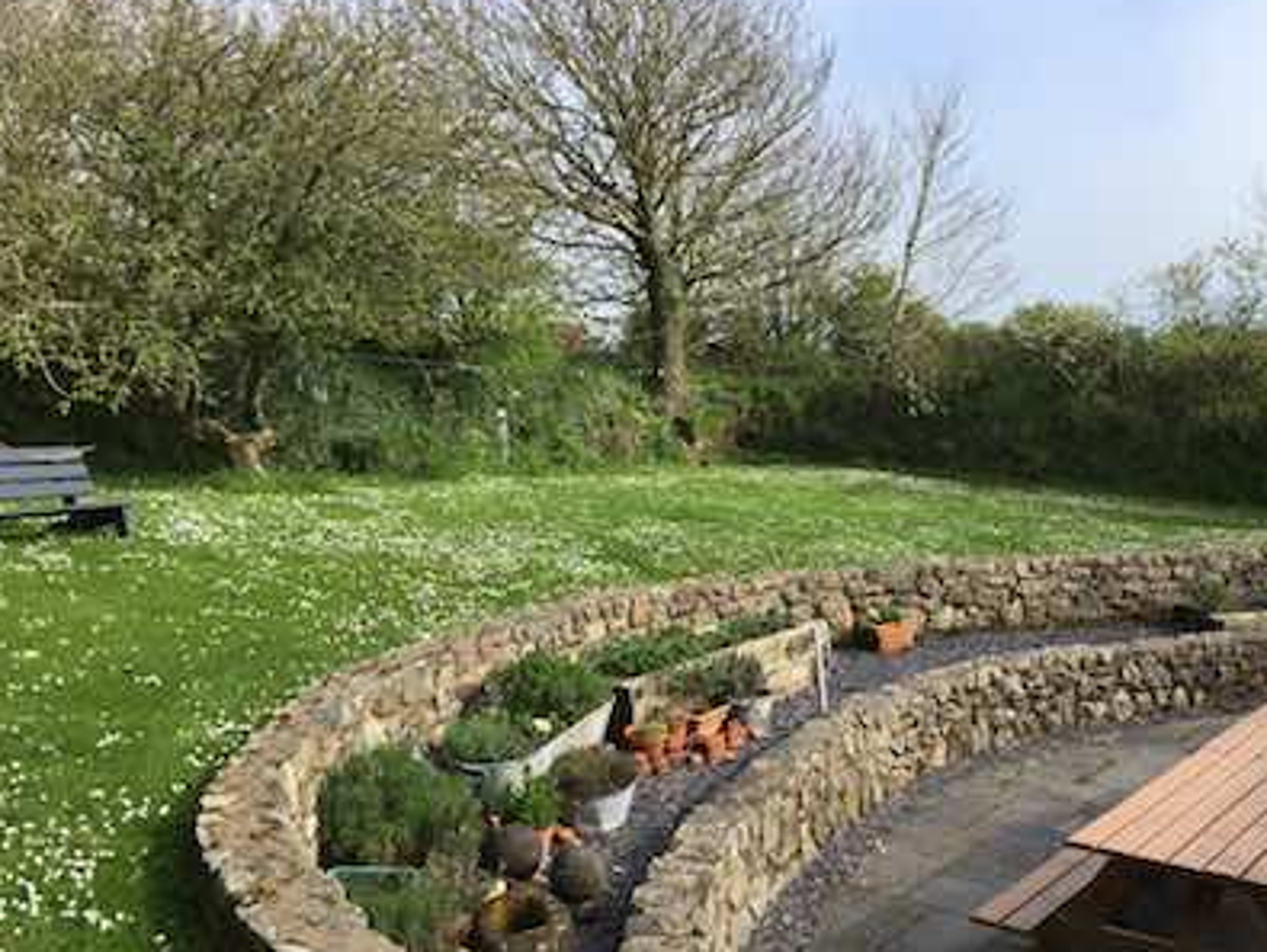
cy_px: 497
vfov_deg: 43.0
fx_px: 1209
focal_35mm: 33
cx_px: 690
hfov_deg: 55.2
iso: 25
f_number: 2.2
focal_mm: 4.15
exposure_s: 1/884
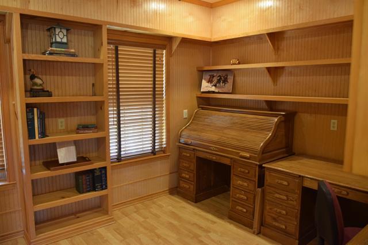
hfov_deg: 67.4
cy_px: 122
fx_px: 276
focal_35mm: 27
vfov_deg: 47.9
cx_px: 184
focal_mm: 18
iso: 900
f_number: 3.5
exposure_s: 1/60
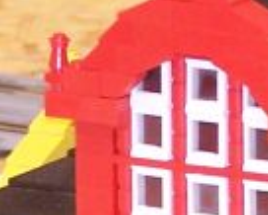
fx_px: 9874
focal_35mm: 1244
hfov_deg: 1.6
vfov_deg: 1.2
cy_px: 142
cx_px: 566
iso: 140
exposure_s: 1/8
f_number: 3.2
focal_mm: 28
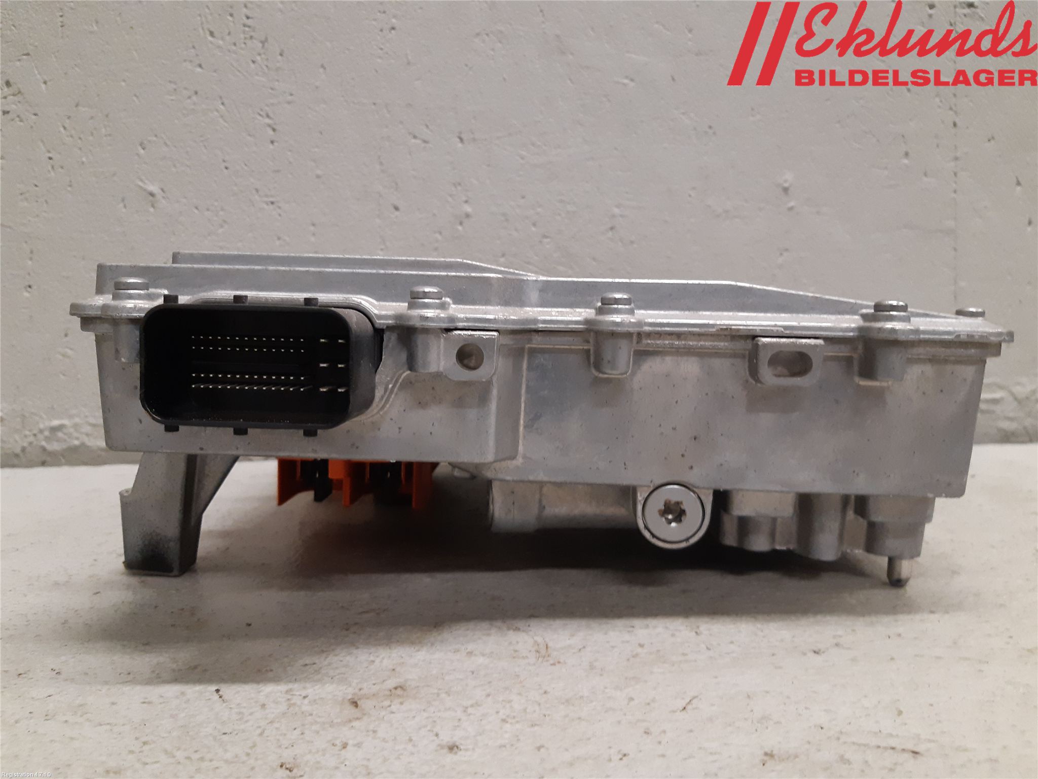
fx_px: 780
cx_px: 519
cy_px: 390
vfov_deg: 53.1
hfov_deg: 67.3
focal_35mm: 26
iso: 250
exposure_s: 1/50
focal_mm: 3.93
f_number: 1.7
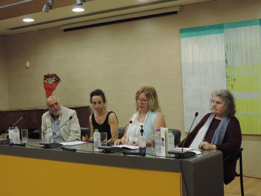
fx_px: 415
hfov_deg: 34.9
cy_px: 98
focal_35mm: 55
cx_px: 130
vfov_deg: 26.6
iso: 400
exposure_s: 1/30
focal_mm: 9.8
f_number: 3.7
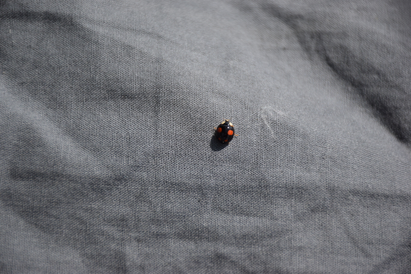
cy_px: 137
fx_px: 2397
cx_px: 206
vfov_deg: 6.5
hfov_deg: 9.8
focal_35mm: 210
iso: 500
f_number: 5.6
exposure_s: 1/2000
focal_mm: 140
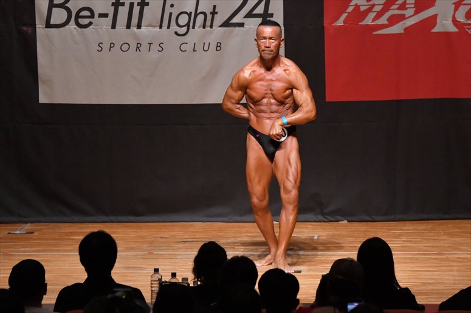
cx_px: 236
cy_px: 156
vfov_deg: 5.4
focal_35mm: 255
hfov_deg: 8.1
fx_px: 3335
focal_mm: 170
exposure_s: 1/400
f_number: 5.6
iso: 10000
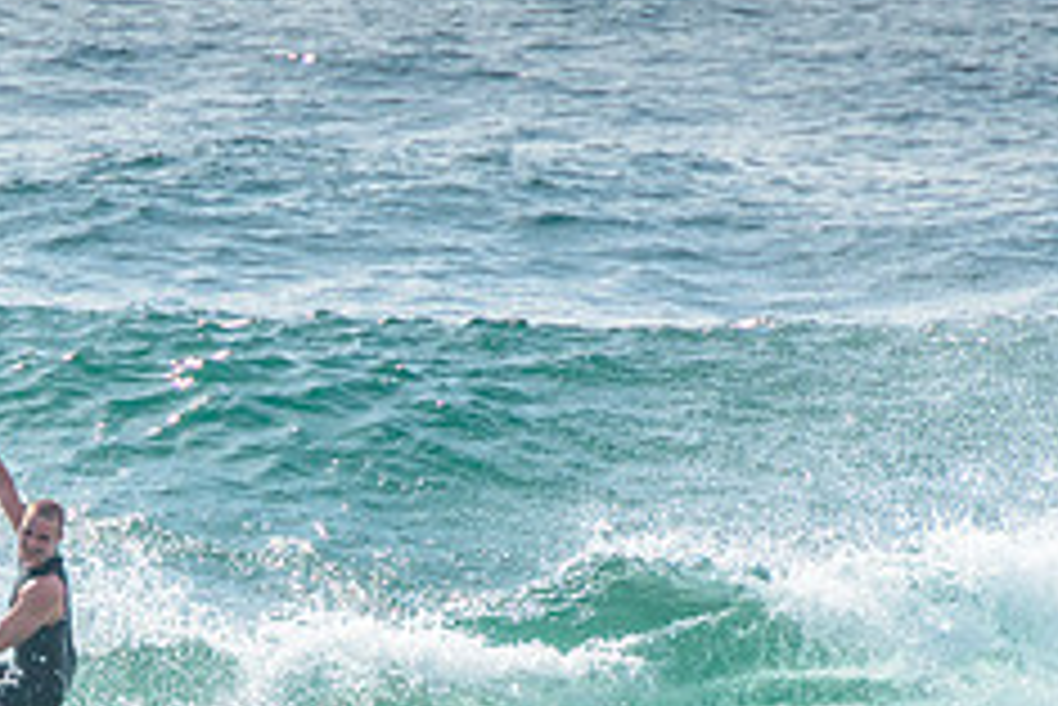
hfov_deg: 1.7
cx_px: -69
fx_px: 35640
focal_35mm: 1212
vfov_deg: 1.1
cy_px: 742
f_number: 8
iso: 200
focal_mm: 400
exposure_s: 1/1600
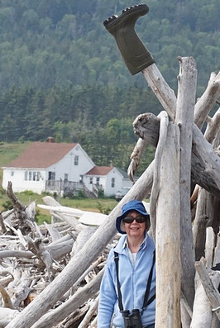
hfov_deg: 2.8
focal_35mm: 489
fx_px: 4469
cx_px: 214
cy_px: 251
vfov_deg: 4.2
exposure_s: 1/800
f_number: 13
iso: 800
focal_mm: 135
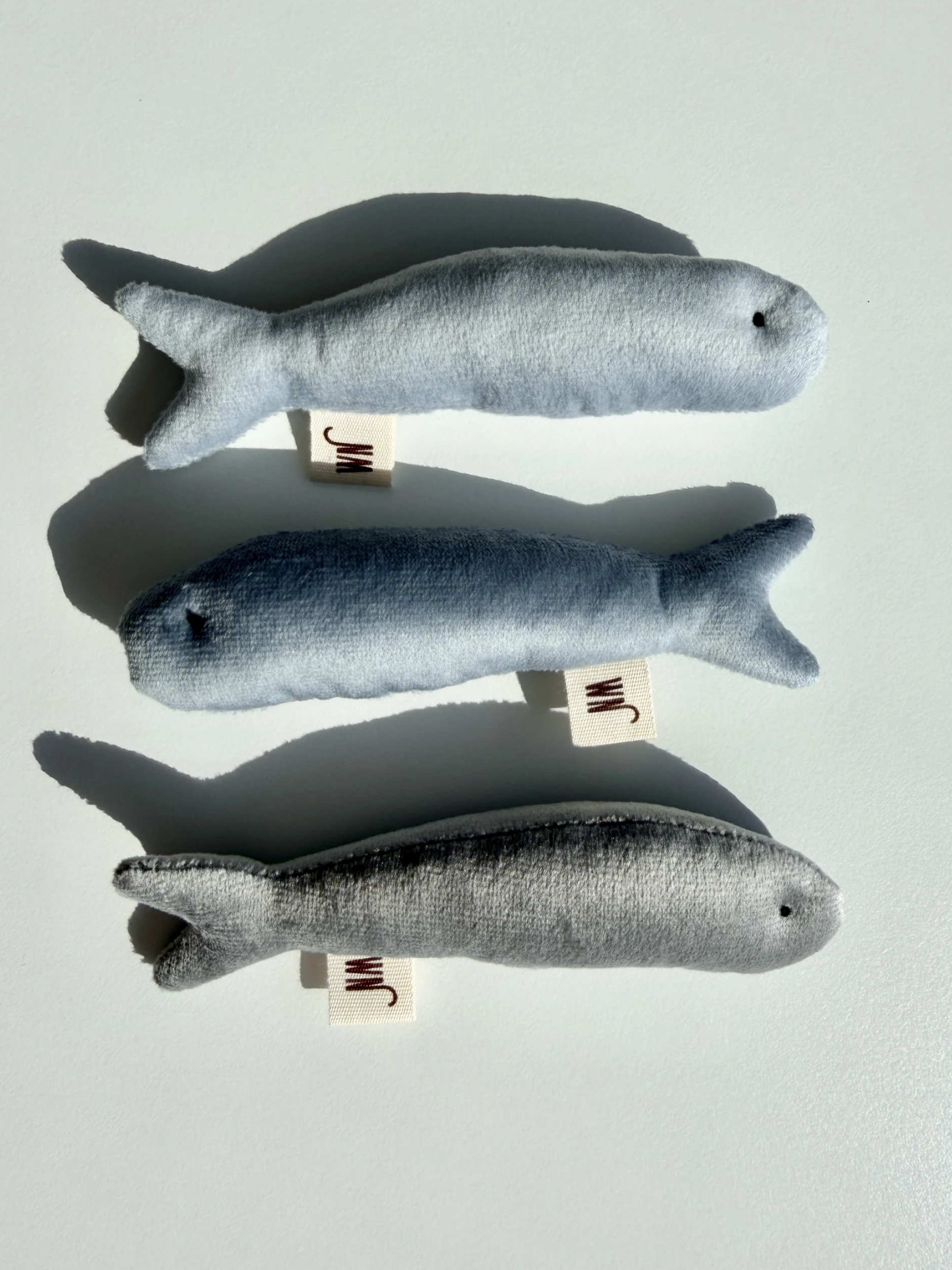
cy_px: 596
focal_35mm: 27
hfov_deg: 51.4
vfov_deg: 65.3
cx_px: 465
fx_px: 990
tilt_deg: -86.5
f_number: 2.2
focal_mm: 2.22
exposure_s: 1/1337
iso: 16
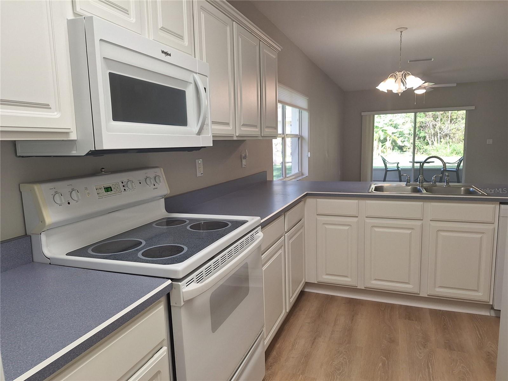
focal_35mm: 23
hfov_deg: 73.9
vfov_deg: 58.9
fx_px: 338
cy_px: 190
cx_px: 254
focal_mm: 5.54
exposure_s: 1/60
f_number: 1.8
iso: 40
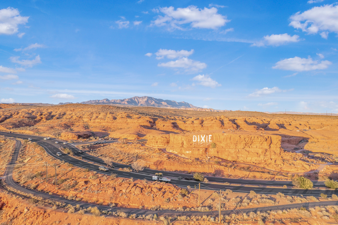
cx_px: 169
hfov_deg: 78.6
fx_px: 206
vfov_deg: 57.2
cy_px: 112
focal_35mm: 22
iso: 120
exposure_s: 1/800
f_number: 2.8
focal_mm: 8.38
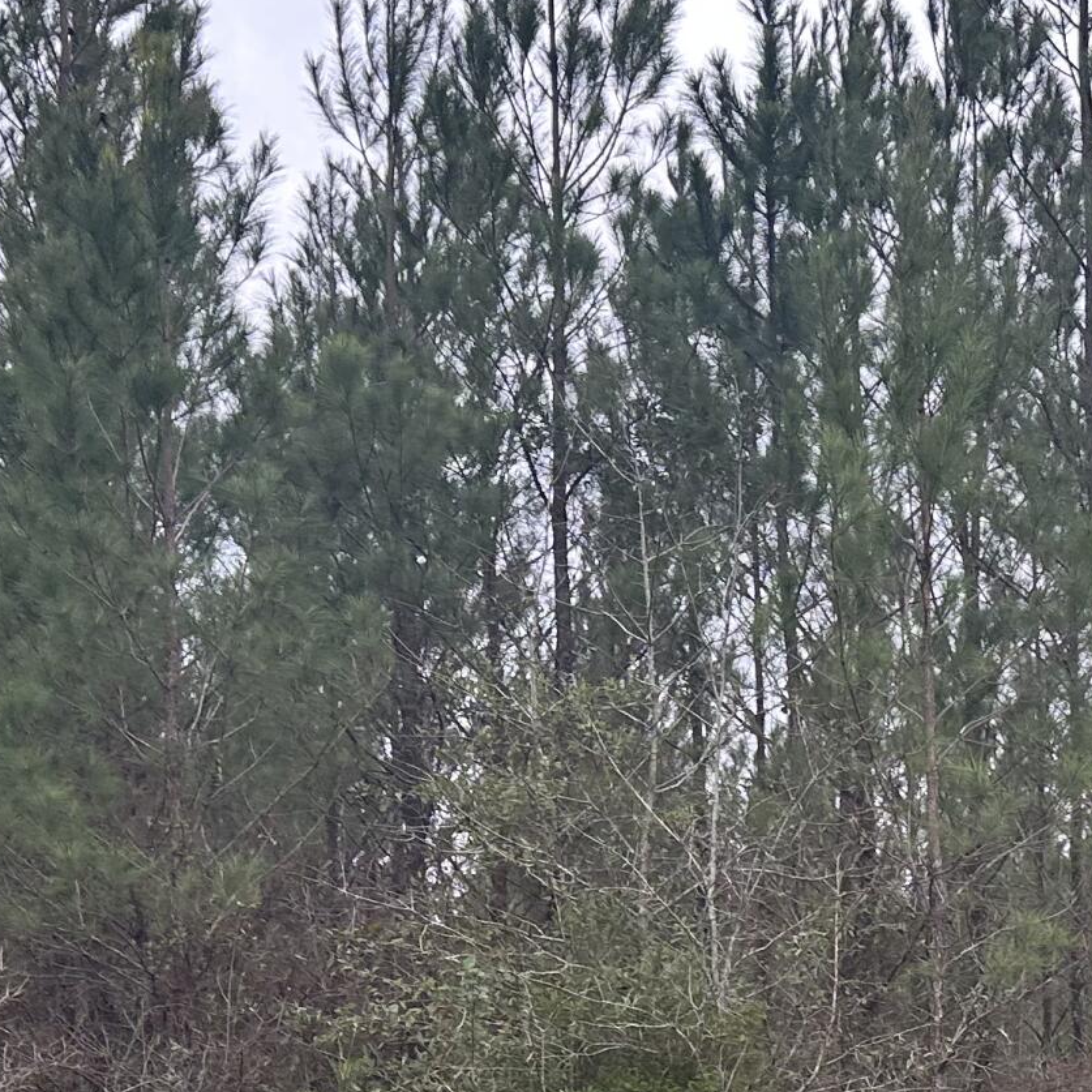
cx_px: 1042
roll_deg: +0.9
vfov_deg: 22.0
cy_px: 1083
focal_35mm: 76
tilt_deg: +3.0
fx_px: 2712
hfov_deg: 22.1
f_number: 1.78
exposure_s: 1/164
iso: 100
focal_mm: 6.86
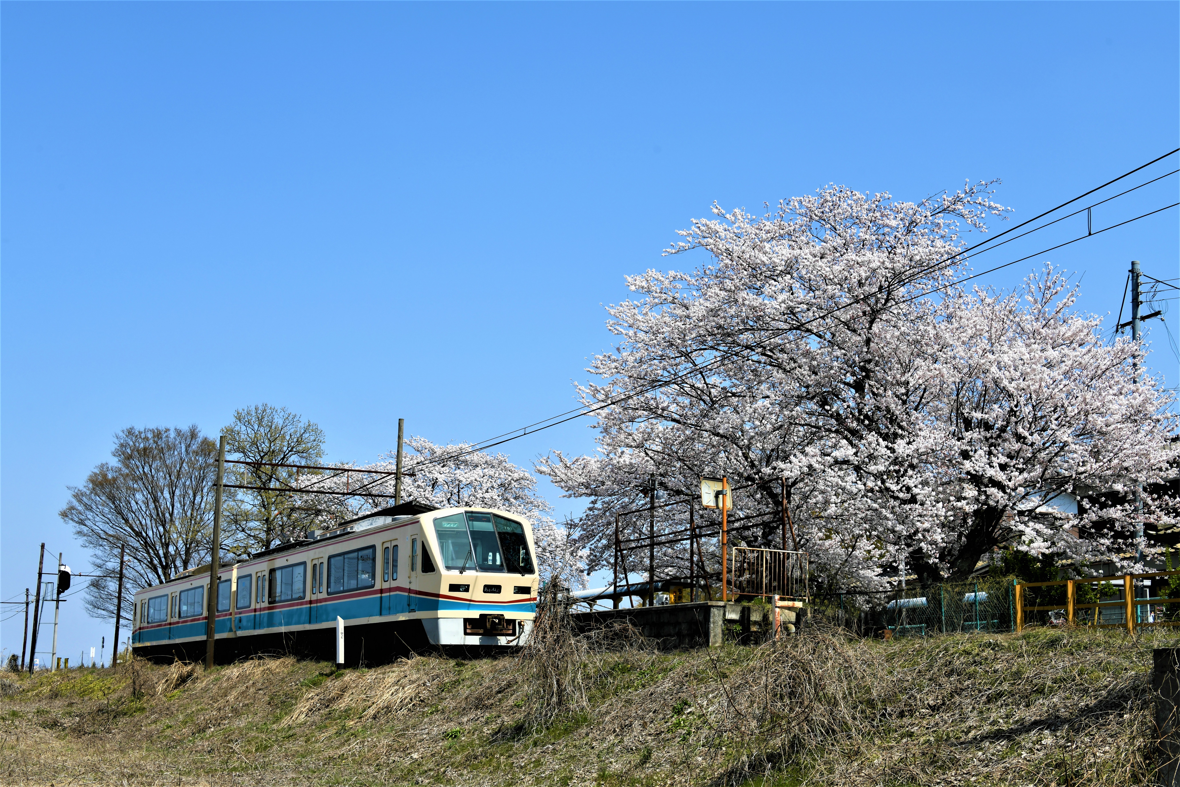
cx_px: 590
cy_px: 394
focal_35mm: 48
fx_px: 1573
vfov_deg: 28.1
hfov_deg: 41.1
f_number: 11
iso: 100
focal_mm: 48
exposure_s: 1/200
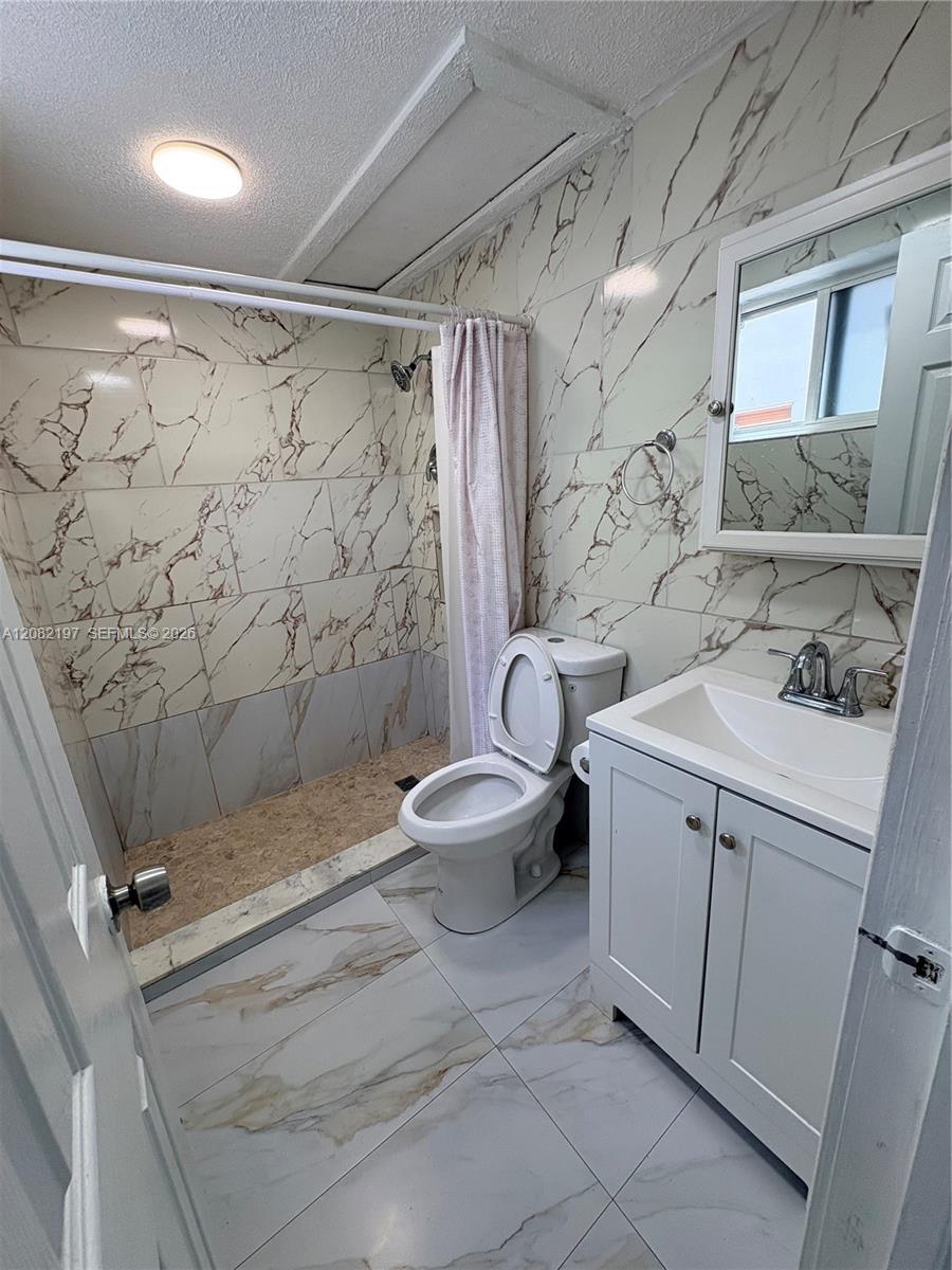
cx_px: 476
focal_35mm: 14
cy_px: 635
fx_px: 513
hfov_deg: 85.7
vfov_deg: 102.1
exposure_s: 1/99
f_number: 2.2
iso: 64
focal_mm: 2.22
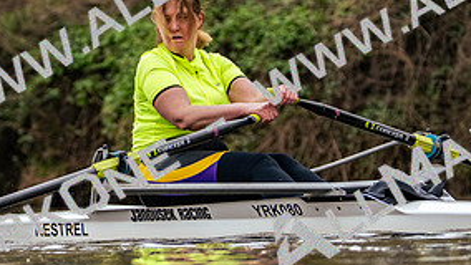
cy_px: 133
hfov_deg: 3.9
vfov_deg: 2.2
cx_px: 131
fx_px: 6872
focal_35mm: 550
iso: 2000
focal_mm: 257
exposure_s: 1/2000
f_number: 6.3
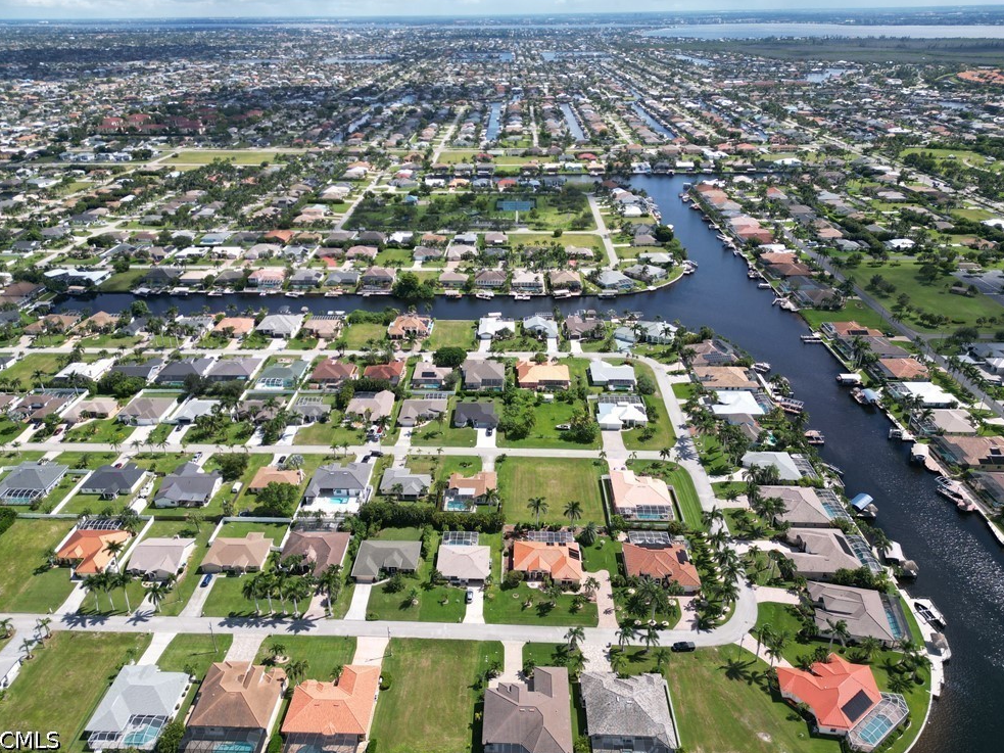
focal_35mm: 25
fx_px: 725
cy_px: 365
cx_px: 486
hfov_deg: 69.4
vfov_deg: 54.9
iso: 140
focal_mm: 6.72
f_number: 1.7
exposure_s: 1/3000
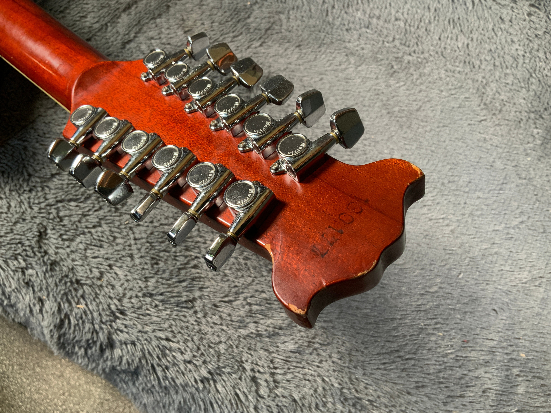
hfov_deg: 61.7
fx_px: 462
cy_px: 206
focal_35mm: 29
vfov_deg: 48.2
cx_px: 276
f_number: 1.8
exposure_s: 1/62
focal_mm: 3
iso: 64
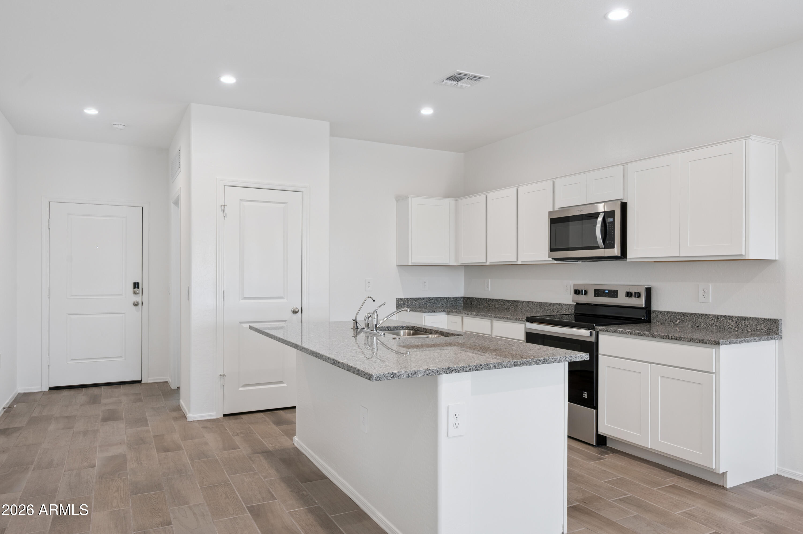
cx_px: 402
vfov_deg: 55.0
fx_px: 513
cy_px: 267
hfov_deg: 76.1
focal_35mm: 23
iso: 320
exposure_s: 1/20
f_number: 8
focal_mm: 23
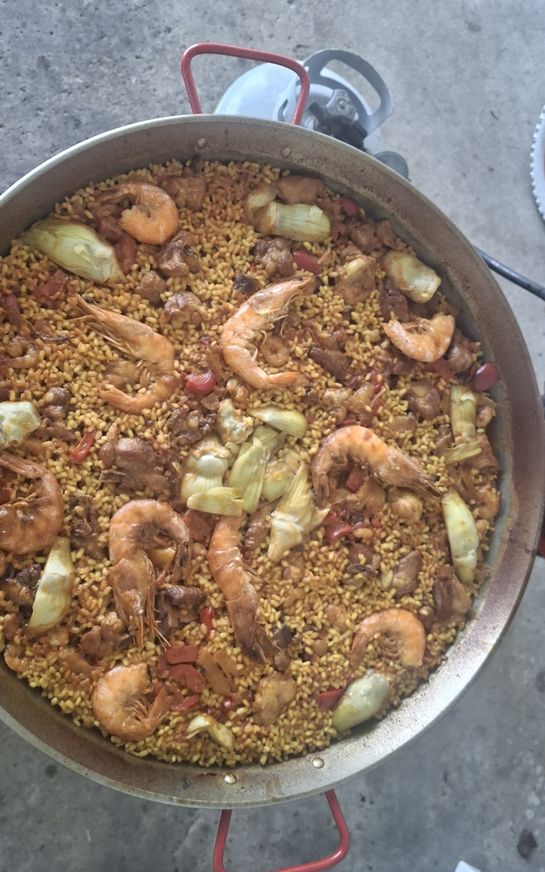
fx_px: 642
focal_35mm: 27
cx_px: 232
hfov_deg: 45.9
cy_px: 432
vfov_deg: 68.4
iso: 160
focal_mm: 4.69
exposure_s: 1/60
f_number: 1.8
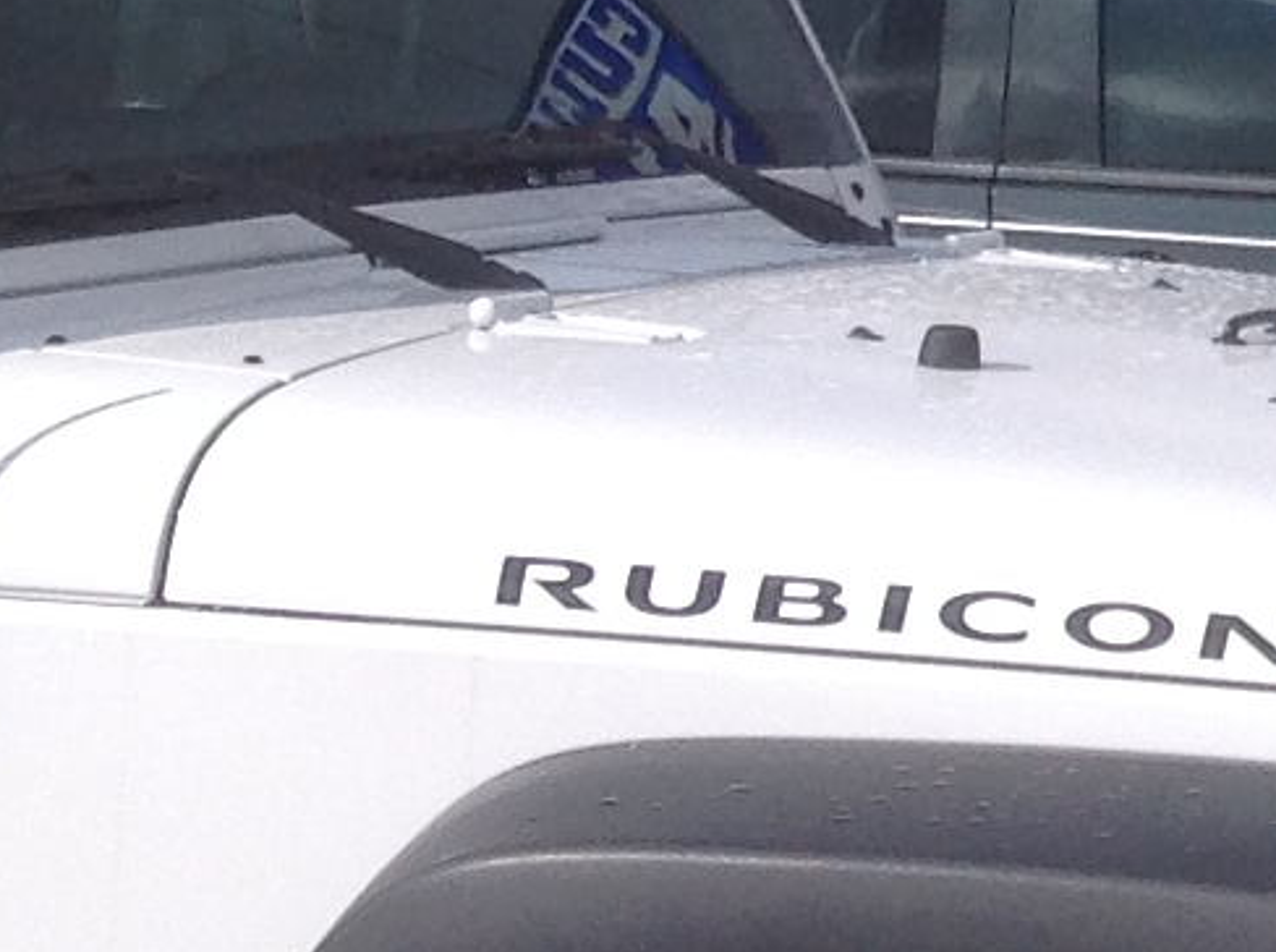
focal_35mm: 186
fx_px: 6843
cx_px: 2649
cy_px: -418
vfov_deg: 7.8
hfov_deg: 9.8
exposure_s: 1/2747
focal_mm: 4.28
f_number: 2.4
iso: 64
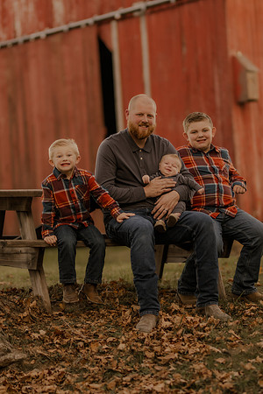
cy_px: 197
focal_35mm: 127
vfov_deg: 16.1
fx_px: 1392
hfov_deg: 10.8
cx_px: 132
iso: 200
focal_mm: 85
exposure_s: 1/320
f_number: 1.4
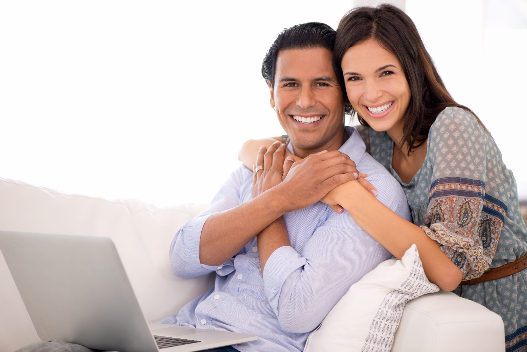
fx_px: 1538
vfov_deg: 13.1
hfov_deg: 19.4
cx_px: 264
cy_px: 176
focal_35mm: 105
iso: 100
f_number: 2.8
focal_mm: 105
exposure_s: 1/80
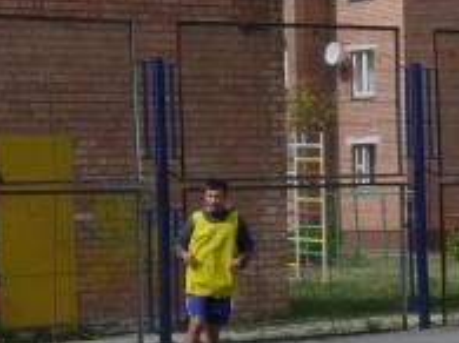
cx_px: 294
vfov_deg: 8.2
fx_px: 2399
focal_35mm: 181
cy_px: 301
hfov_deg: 10.9
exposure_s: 1/500
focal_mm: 10.3
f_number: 6.3
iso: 100
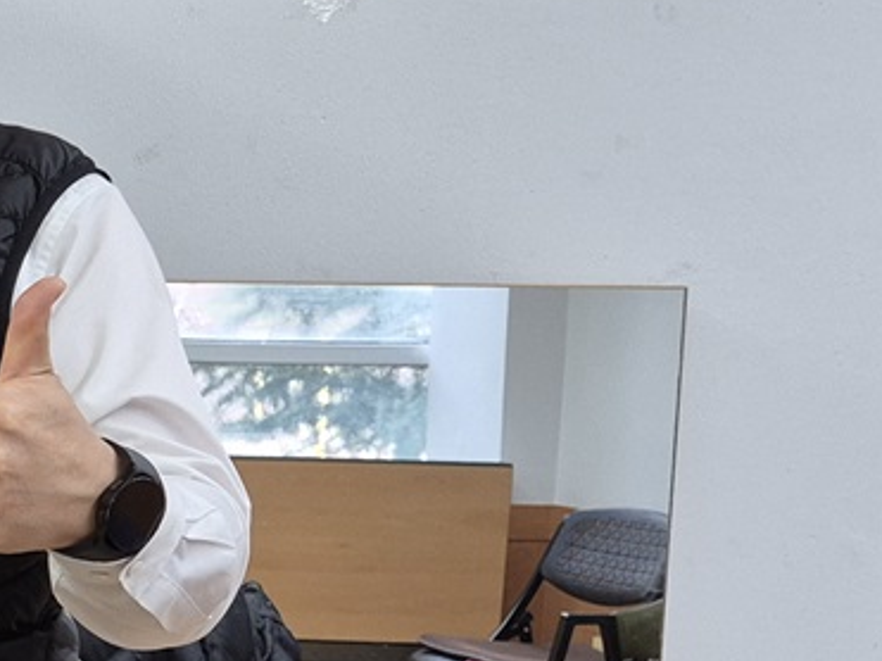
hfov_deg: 16.8
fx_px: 2369
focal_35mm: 93
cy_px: 465
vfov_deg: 15.8
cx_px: -787
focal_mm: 5.4
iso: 200
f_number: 1.8
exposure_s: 1/120
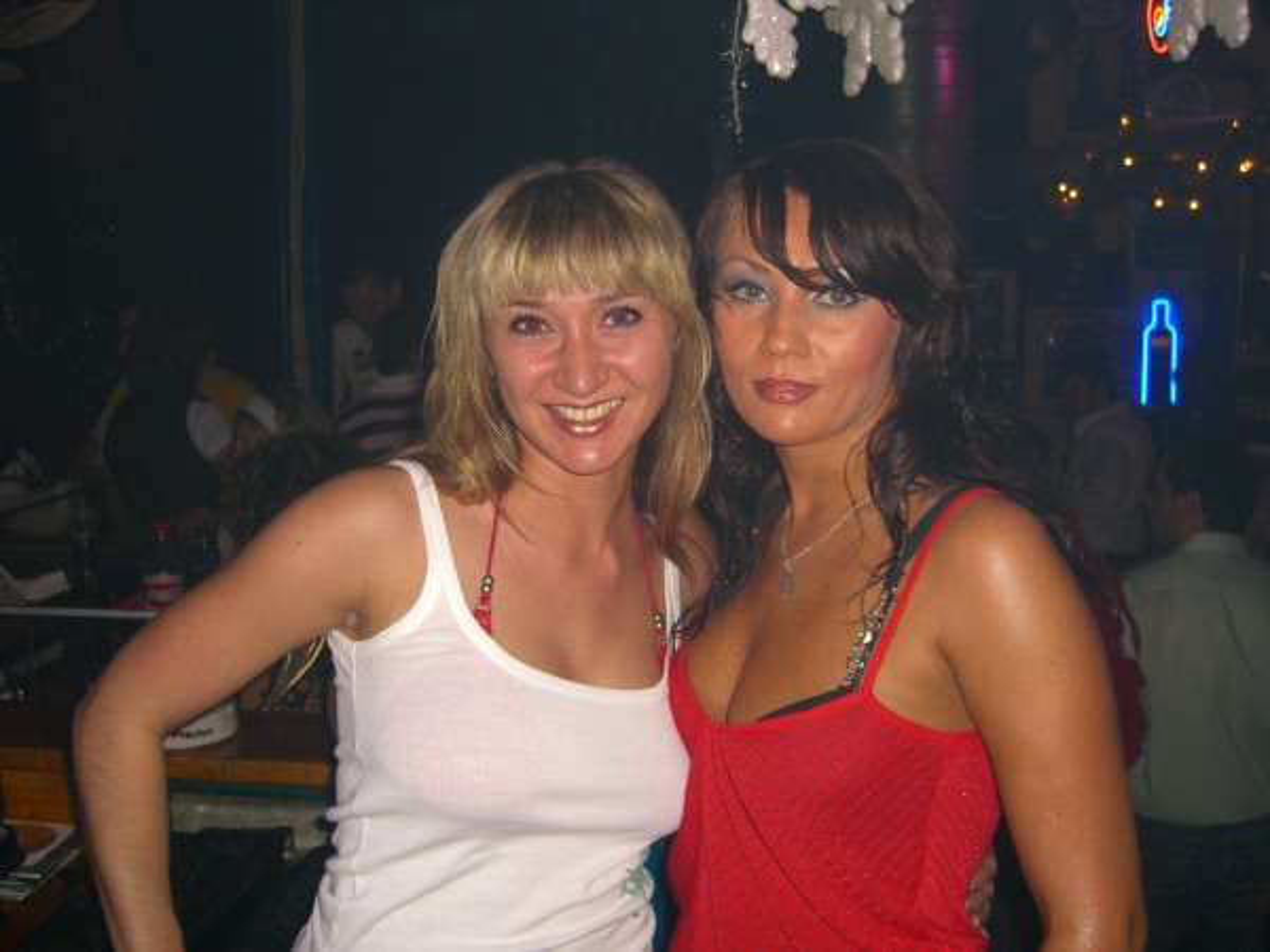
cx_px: 635
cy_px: 476
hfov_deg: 49.0
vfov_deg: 37.7
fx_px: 1394
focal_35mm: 38
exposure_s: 1/60
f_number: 2.8
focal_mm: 7.9
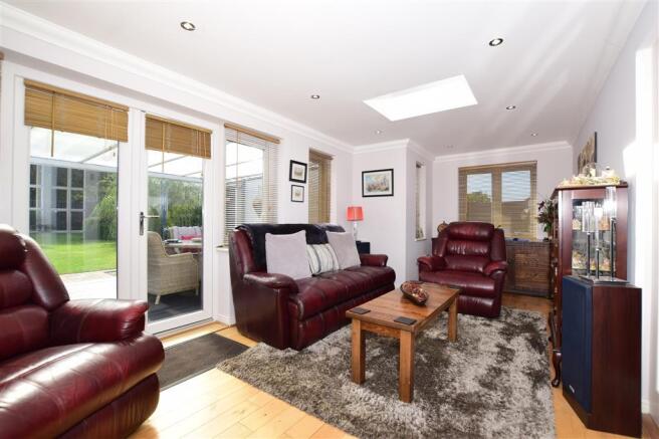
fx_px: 274
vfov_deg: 77.3
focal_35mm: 15
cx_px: 330
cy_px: 220
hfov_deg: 100.4
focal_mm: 10
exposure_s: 1/200
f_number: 9
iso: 400
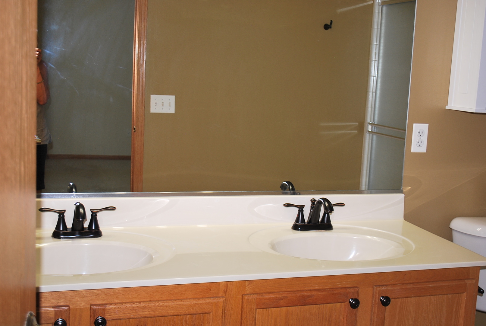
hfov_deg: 41.1
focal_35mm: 48
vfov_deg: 28.2
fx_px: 649
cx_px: 243
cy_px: 163
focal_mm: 32
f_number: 4.8
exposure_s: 1/60
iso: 200
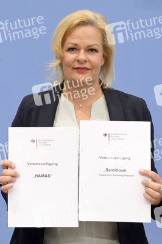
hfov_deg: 23.3
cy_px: 122
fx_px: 392
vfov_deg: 34.5
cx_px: 81
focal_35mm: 58
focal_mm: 58
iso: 5000
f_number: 6.3
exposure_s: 1/320
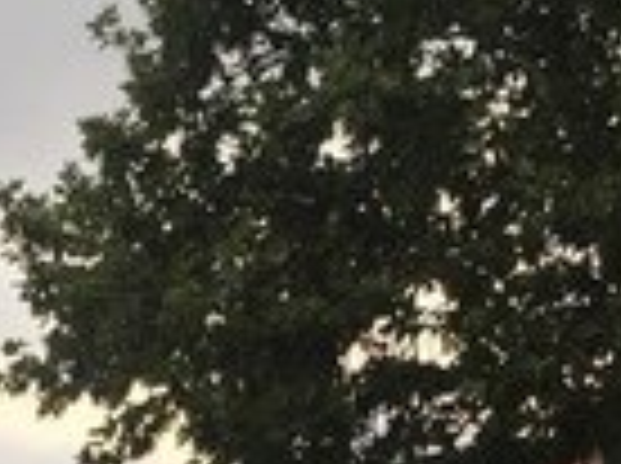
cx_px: 144
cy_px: 750
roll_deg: +0.2
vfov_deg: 10.2
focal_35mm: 139
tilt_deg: +2.6
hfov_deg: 14.2
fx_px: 2489
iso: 32
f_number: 2.2
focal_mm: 4.15
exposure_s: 1/126
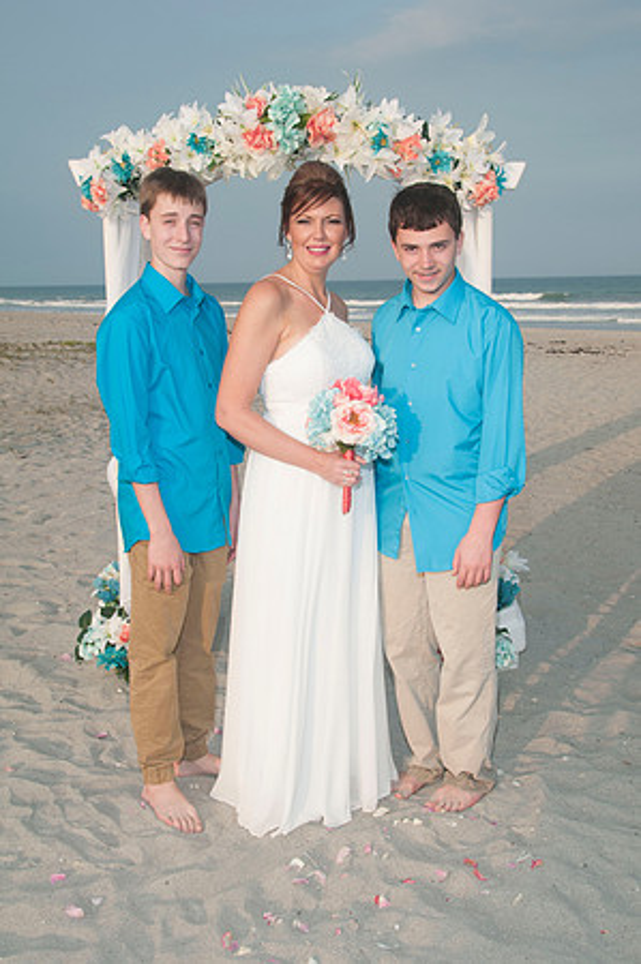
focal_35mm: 39
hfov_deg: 34.1
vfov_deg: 49.6
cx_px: 320
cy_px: 482
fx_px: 1044
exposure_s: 1/250
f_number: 8
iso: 100
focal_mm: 26
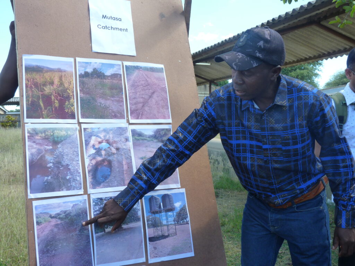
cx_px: 178
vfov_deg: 36.8
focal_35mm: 39
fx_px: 400
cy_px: 133
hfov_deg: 47.9
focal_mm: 6.9
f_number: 4
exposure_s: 1/125
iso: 125
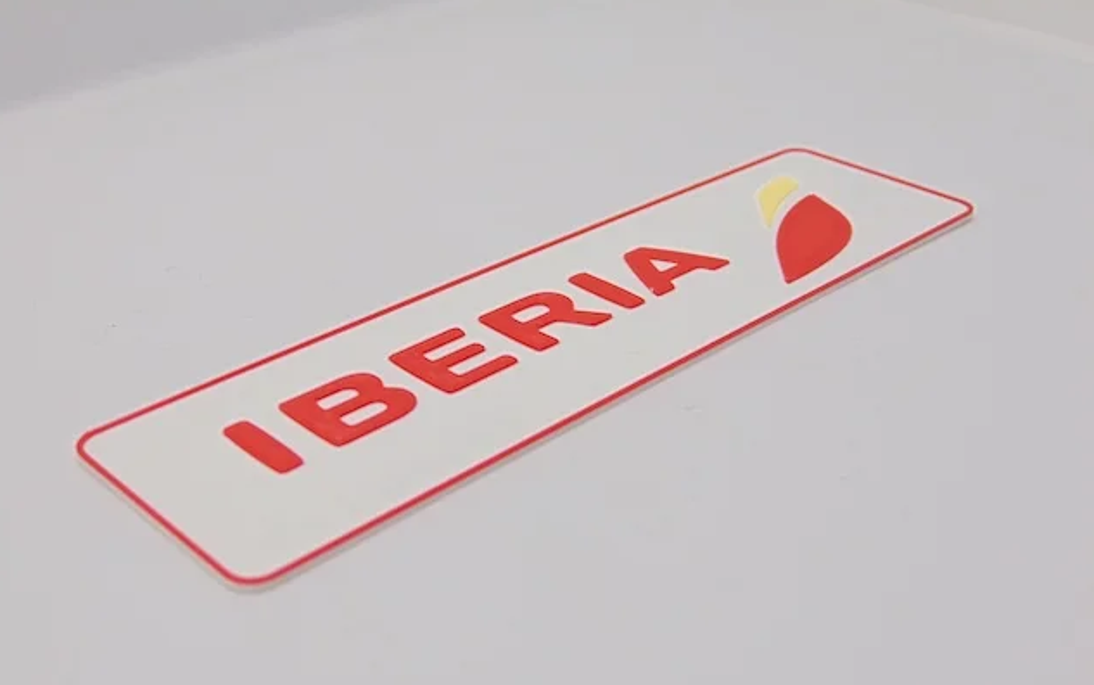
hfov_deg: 44.4
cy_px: 398
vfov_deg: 28.6
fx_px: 1342
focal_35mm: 45
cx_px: 550
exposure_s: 1/80
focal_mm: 7.6
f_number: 3.3
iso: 80
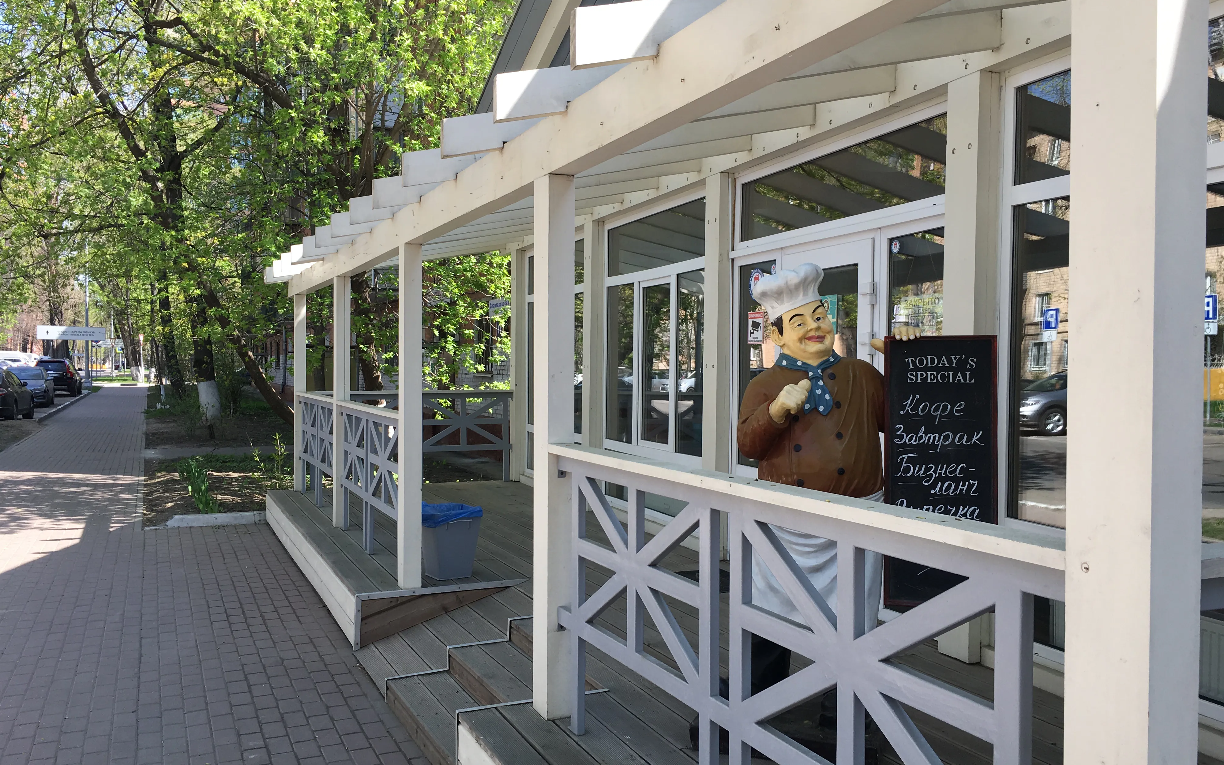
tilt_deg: -1.9
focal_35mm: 31
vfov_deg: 40.6
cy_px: 405
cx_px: 616
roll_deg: -0.6
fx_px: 1034
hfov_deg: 61.2
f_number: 2.2
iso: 25
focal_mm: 4.15
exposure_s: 1/339
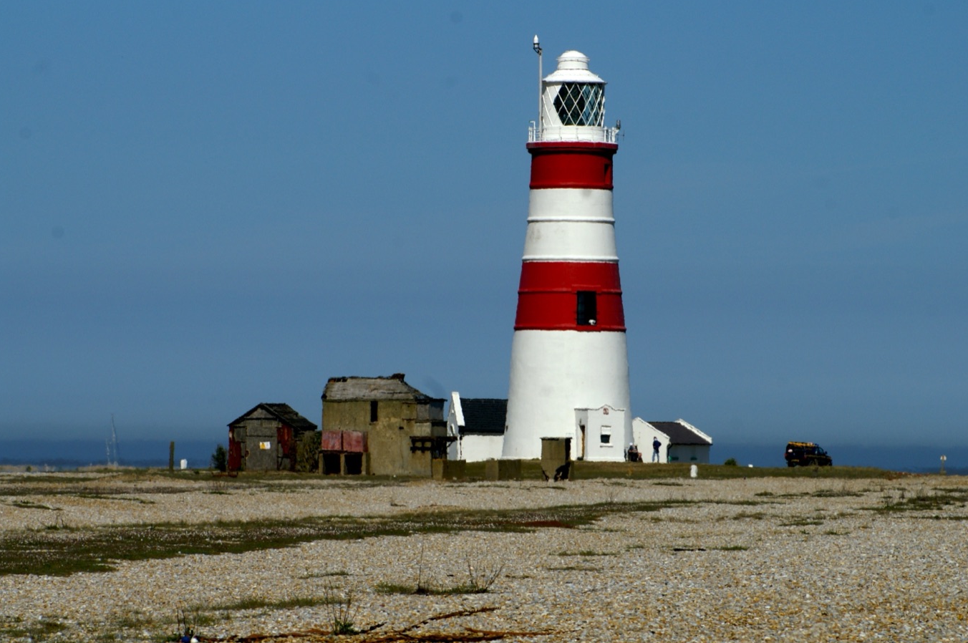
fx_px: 6258
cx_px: 498
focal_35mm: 233
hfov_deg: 8.8
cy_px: 316
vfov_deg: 5.9
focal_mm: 150
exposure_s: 1/1000
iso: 200
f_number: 11
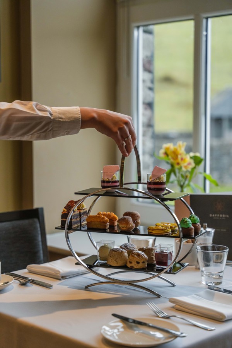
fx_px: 677
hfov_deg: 19.5
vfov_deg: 28.8
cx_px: 116
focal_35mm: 70
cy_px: 174
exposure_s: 1/320
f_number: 2.8
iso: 1600
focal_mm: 70
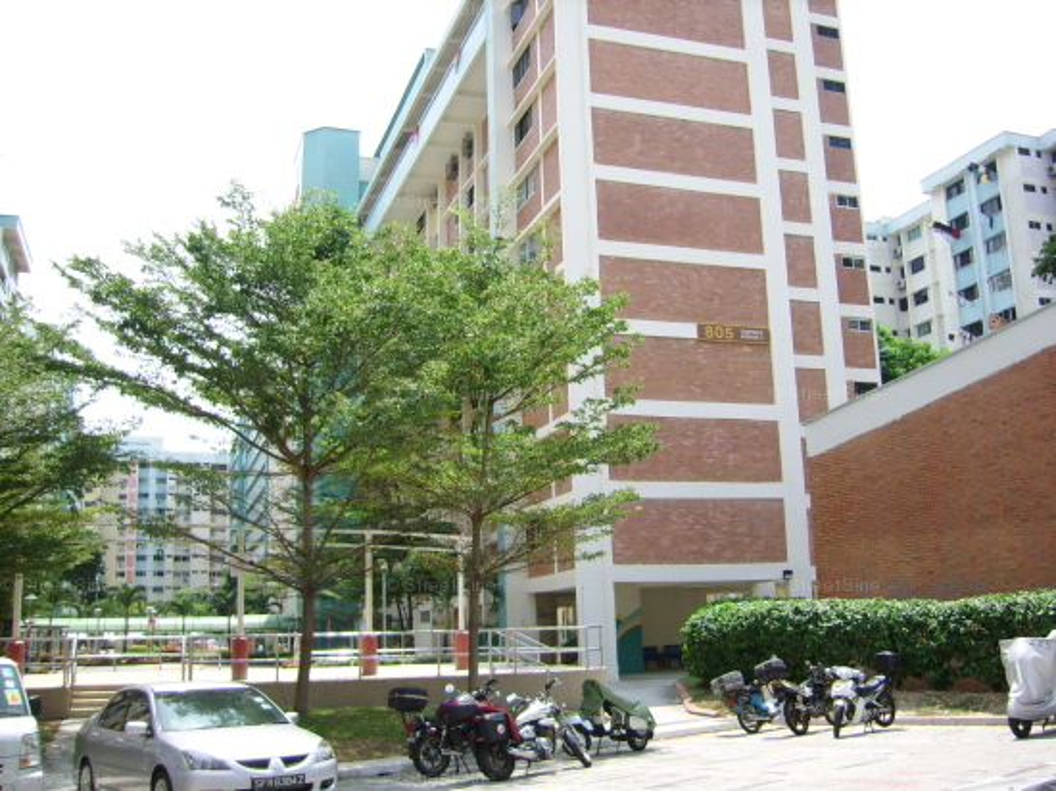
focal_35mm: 35
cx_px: 528
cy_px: 396
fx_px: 1067
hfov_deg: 52.6
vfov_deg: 40.7
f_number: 2.8
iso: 50
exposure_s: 1/706
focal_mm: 5.95
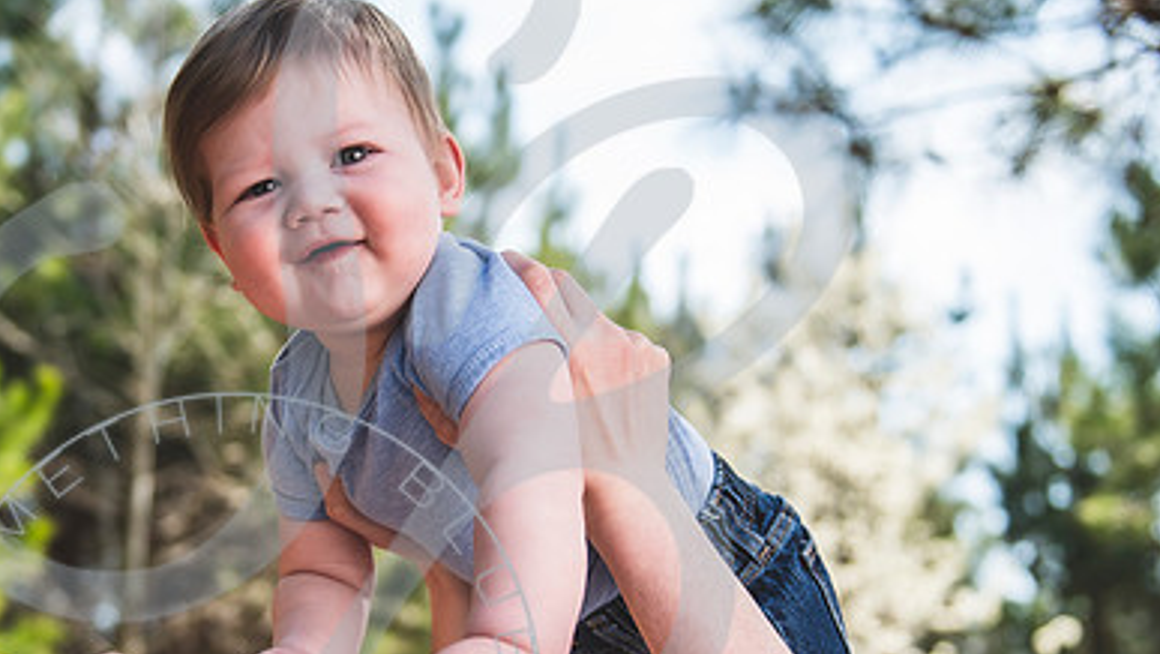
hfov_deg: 37.4
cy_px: 448
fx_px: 1692
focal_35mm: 55
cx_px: 384
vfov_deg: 21.7
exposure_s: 1/1000
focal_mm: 35
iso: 100
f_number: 2.8
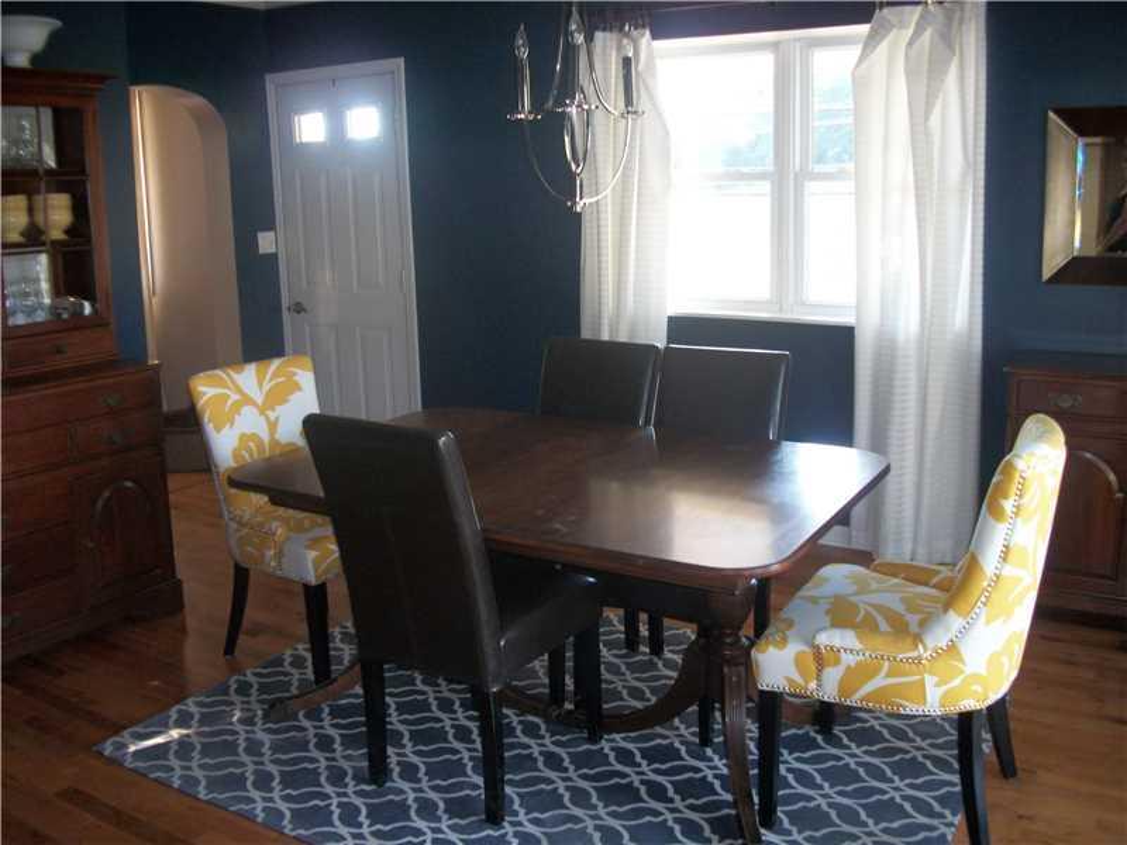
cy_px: 422
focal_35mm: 32
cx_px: 564
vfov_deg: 44.2
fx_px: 1042
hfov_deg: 56.8
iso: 160
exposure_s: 1/30
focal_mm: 5.7
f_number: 2.9
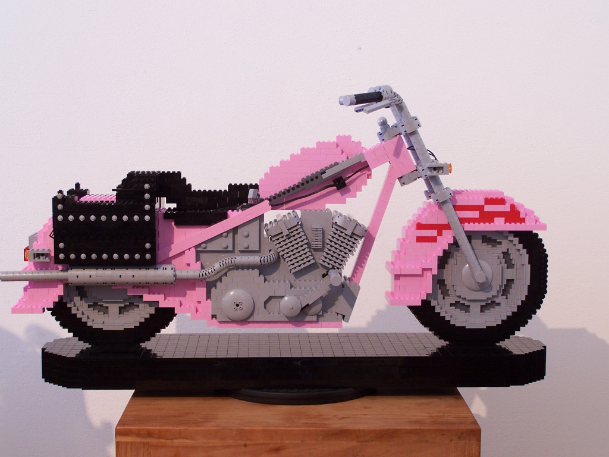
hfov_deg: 29.0
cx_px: 304
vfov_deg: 21.9
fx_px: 1179
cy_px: 228
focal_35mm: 67
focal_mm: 11.1
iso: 80
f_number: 3.2
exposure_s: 1/2
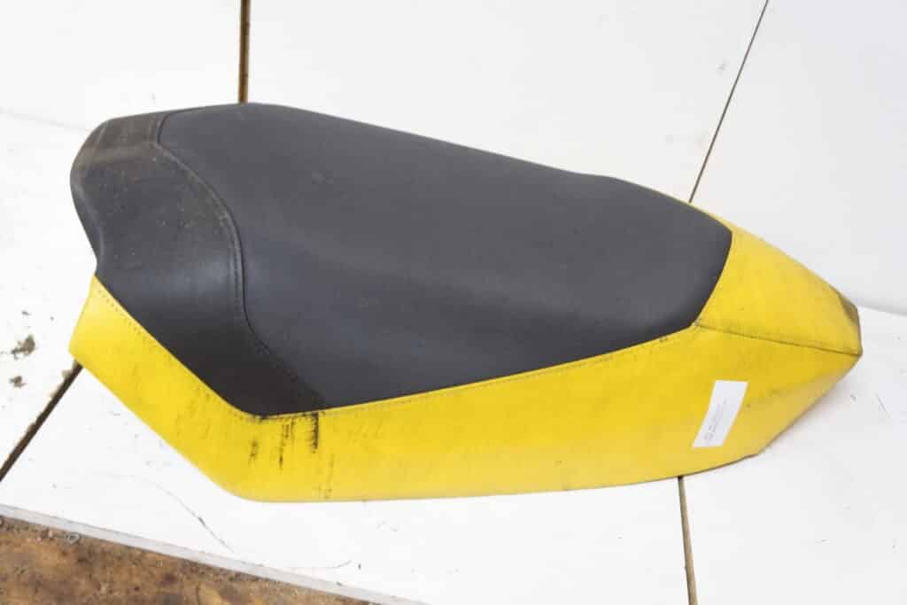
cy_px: 302
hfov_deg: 59.5
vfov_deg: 41.7
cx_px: 454
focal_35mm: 32
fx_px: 794
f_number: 5
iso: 3200
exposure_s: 1/30
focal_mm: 21
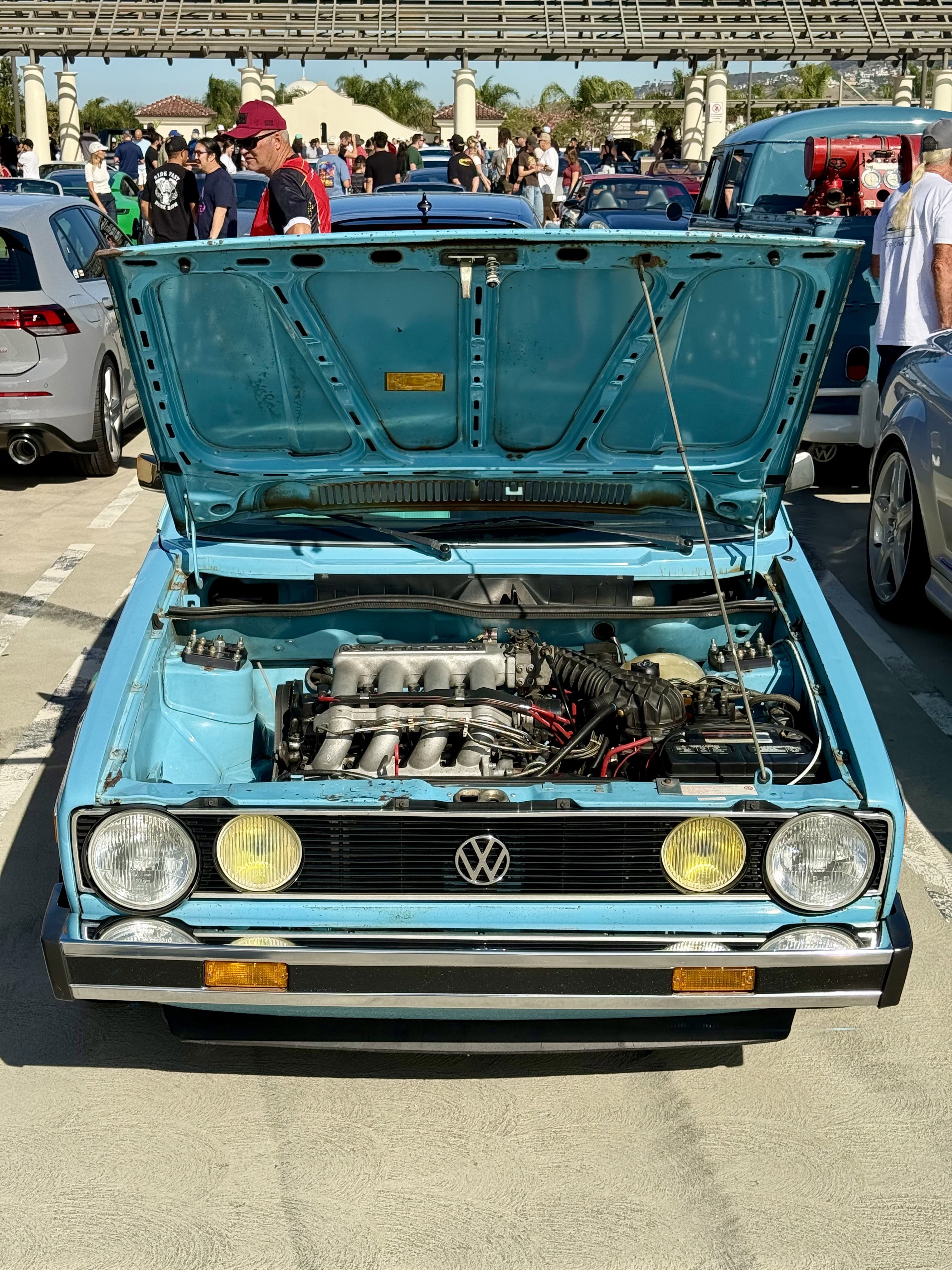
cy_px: 635
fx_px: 1760
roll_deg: -0.1
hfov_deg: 30.3
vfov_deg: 39.7
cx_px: 476
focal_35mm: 48
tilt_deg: -15.3
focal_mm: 6.76
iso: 100
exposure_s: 1/2865
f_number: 1.78
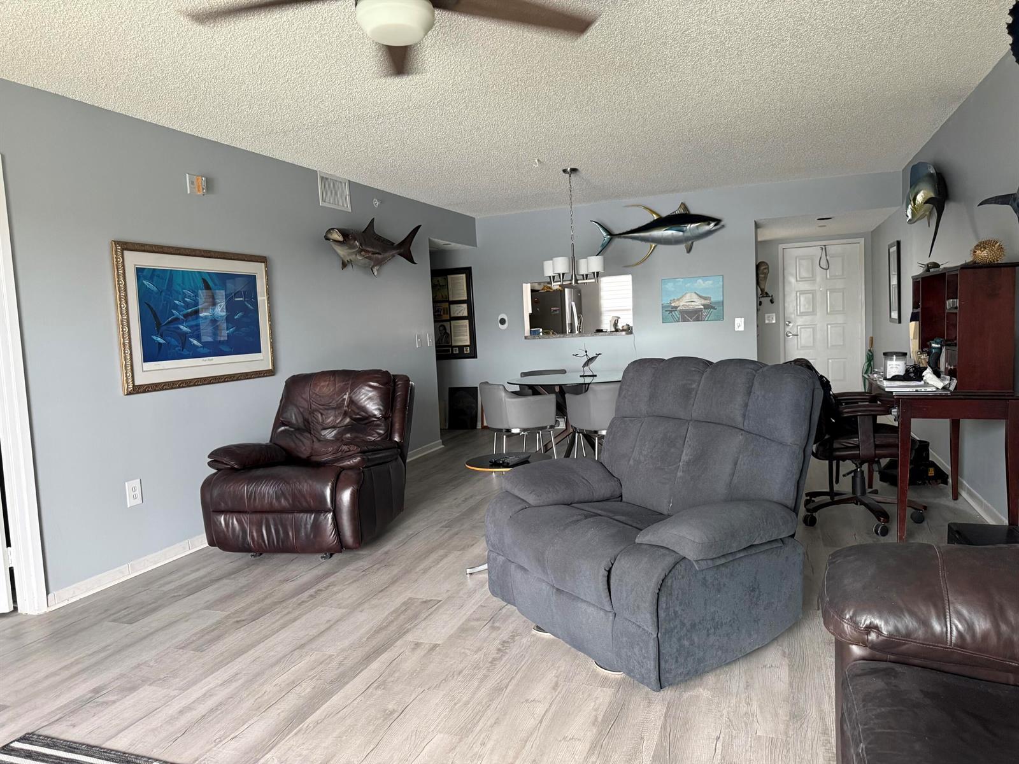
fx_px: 706
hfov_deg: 71.6
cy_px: 382
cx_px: 510
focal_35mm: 24
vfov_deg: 56.8
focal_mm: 6.76
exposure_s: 1/60
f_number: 1.78
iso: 400
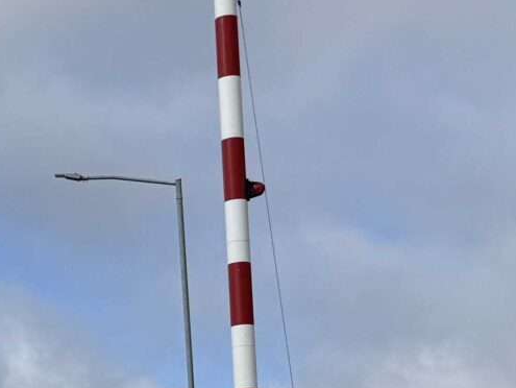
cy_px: 498
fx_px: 1850
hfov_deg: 13.3
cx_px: -561
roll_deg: -0.4
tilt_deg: +6.5
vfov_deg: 11.7
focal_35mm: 124
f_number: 1.78
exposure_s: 1/7353
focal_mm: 6.76
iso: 80
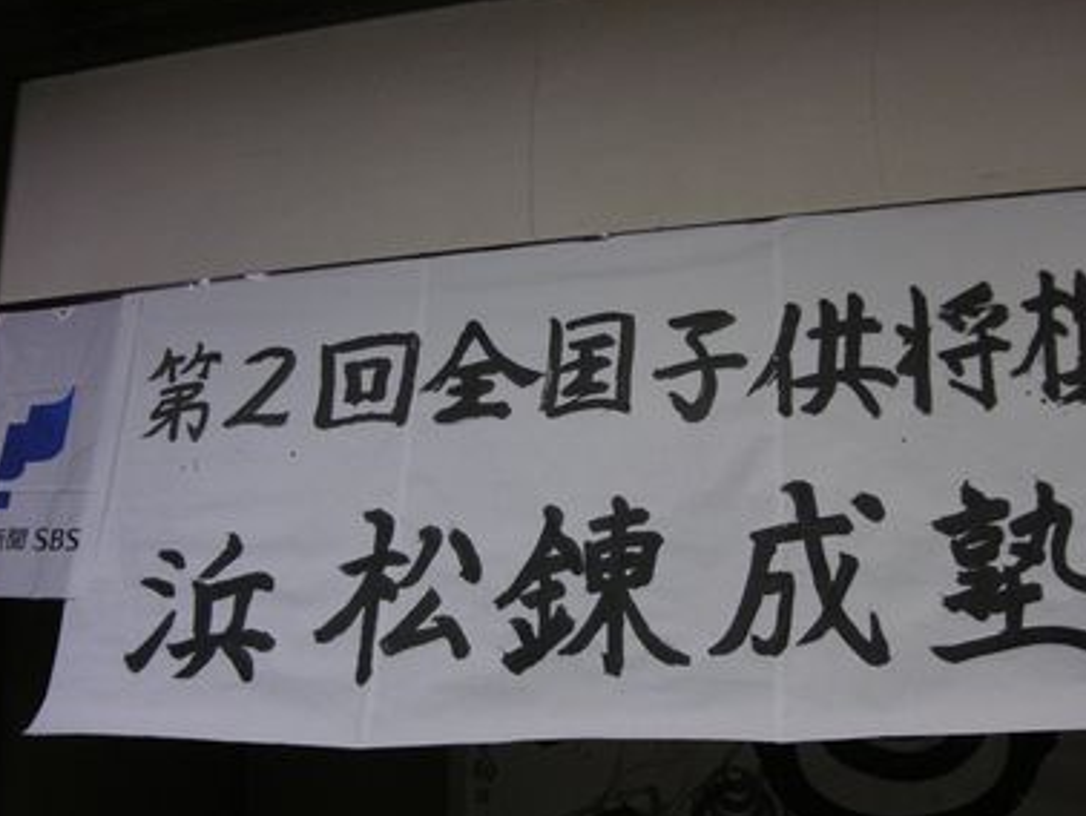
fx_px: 1381
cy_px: 399
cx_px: 560
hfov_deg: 42.9
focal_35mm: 44
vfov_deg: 32.9
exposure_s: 1/30
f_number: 2.8
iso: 100
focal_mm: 6.1
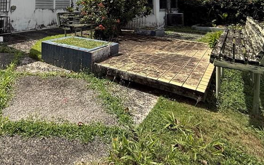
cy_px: -6
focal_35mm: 27
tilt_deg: +3.7
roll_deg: -0.5
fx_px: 194
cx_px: 72
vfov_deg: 39.6
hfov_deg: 65.0
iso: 50
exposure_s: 1/2841
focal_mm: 2.22
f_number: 2.2
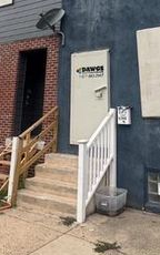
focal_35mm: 43
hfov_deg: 29.9
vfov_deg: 42.9
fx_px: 300
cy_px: 33
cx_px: 81
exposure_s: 1/165
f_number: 2.2
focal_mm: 2.22
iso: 40
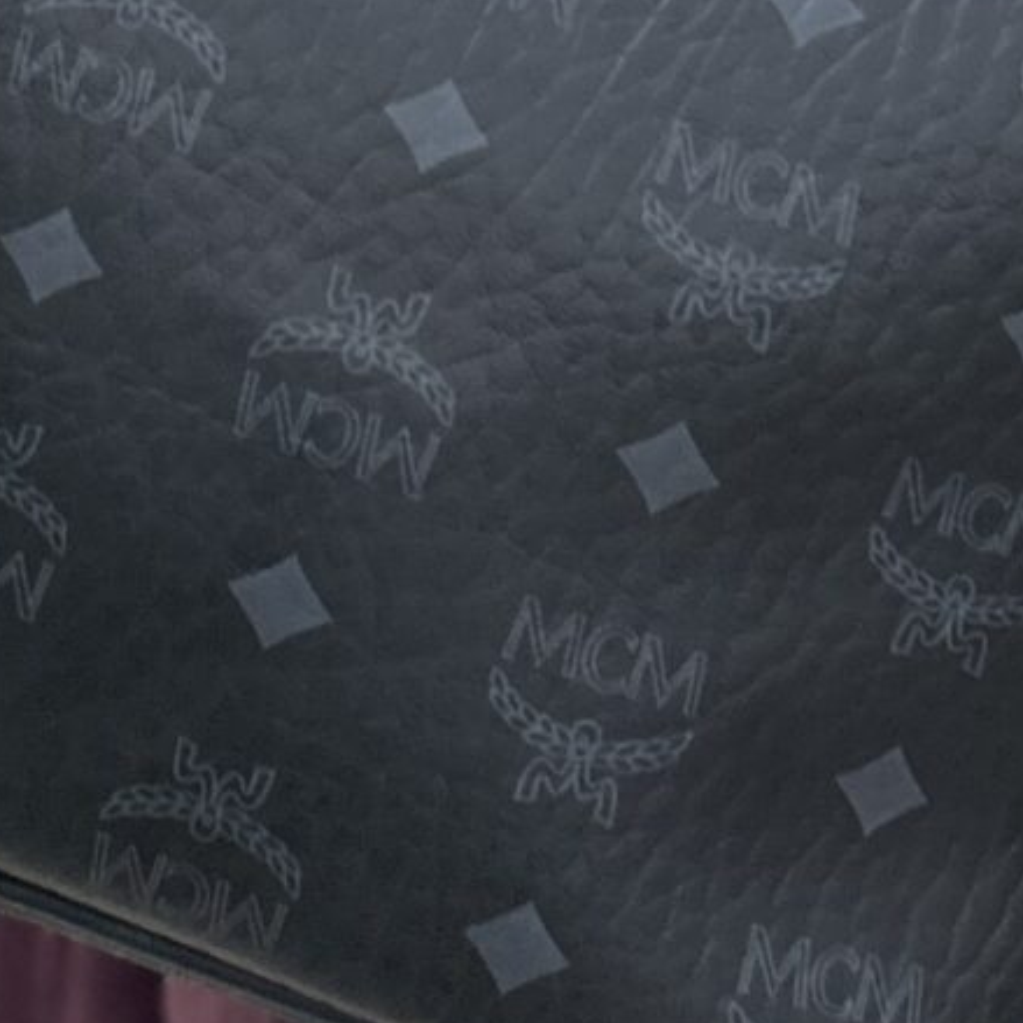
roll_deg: +1.5
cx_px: 340
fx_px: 4480
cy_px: -438
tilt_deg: -12.8
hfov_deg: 13.0
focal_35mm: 134
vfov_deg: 12.5
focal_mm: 5.7
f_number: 1.5
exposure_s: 1/50
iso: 320
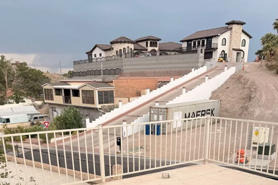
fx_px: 309
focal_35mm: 40
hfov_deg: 48.4
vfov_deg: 30.2
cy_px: 201
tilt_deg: -21.1
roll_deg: -0.2
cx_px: 131
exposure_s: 1/1385
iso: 80
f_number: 1.78
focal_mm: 6.76
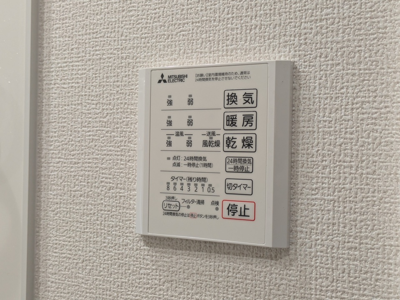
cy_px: 150
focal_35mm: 51
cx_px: 200
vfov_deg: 28.6
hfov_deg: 37.5
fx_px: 589
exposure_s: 1/60
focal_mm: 5.43
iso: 108
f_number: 1.89
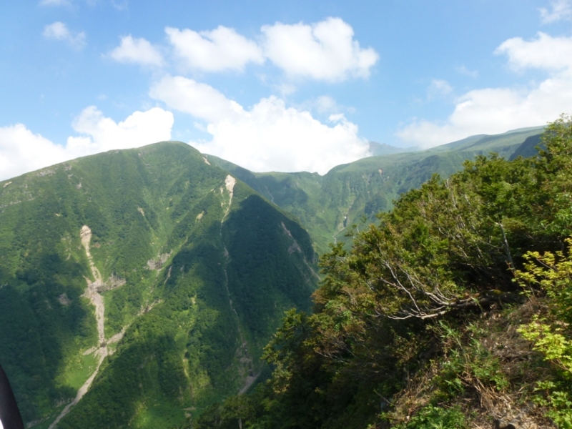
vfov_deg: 56.8
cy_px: 214
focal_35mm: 24
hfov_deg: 71.6
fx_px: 397
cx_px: 286
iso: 100
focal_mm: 4.3
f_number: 4
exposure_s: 1/500
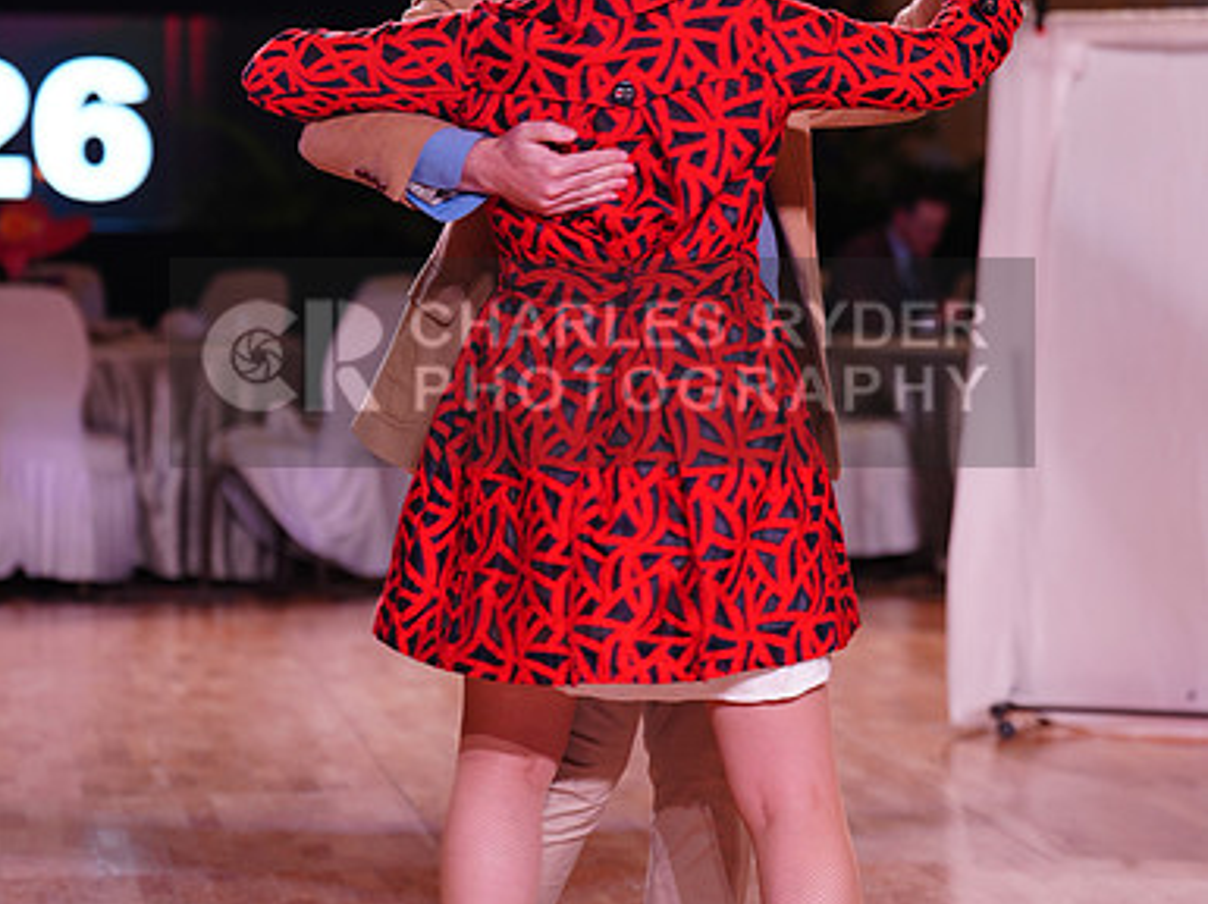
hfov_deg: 15.0
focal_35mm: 132
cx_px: 604
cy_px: 364
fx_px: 4602
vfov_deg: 11.2
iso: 500
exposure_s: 1/250
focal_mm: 91
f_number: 2.8
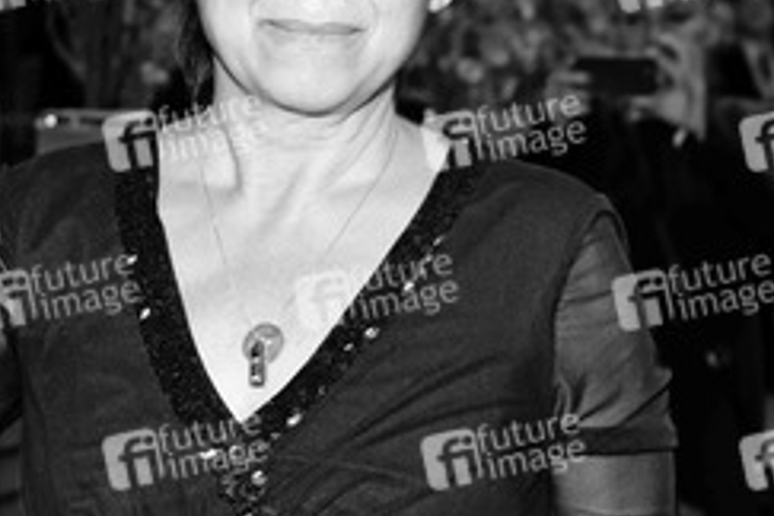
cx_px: 100
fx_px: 3288
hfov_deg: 13.3
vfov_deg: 8.9
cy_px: 54
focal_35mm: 153
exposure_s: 1/60
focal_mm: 55
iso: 1600
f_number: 5.6
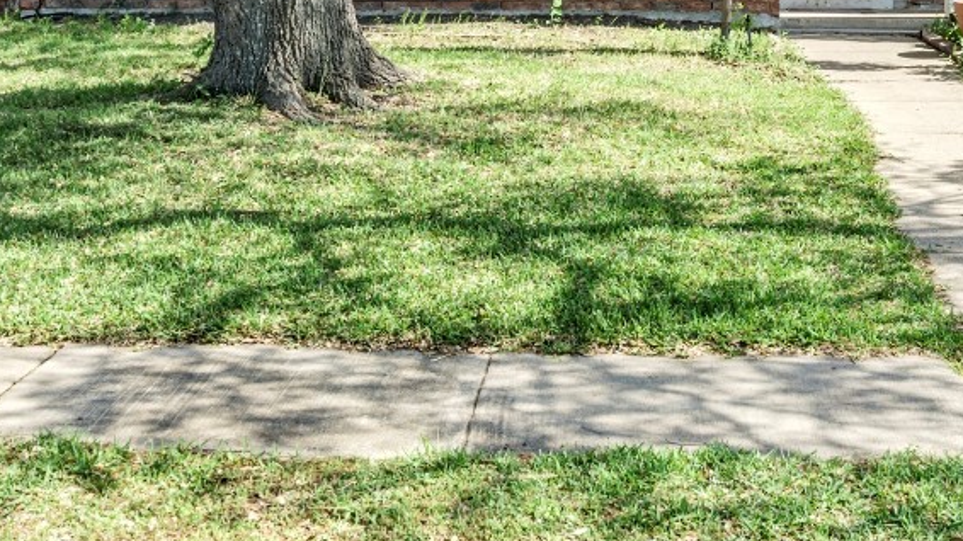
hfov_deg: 32.6
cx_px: 616
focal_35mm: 64
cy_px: -107
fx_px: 1634
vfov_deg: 17.9
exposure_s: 1/50
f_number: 10
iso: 100
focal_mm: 30
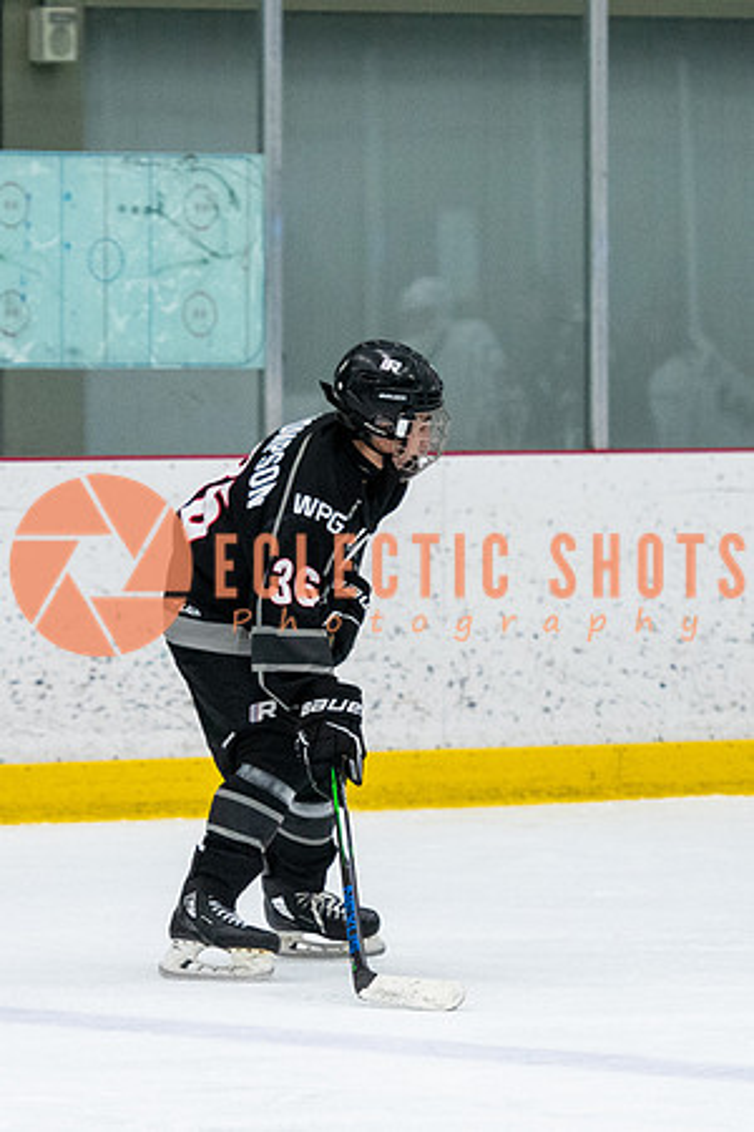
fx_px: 11684
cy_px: 564
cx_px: 286
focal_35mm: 372
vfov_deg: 5.5
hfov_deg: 3.7
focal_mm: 130
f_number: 2.8
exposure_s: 1/640
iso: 1800
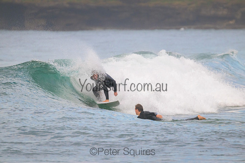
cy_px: 82
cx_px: 122
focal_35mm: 800
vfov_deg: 1.7
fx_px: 5445
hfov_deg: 2.6
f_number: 11
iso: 2000
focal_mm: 800
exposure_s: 1/640
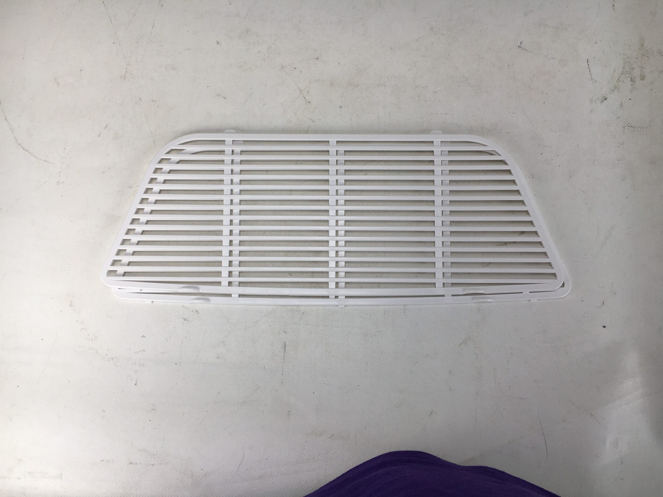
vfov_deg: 48.2
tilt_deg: -83.2
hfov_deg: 61.7
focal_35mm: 29
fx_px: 555
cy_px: 248
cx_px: 332
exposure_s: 1/384
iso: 25
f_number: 2.2
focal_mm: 4.15
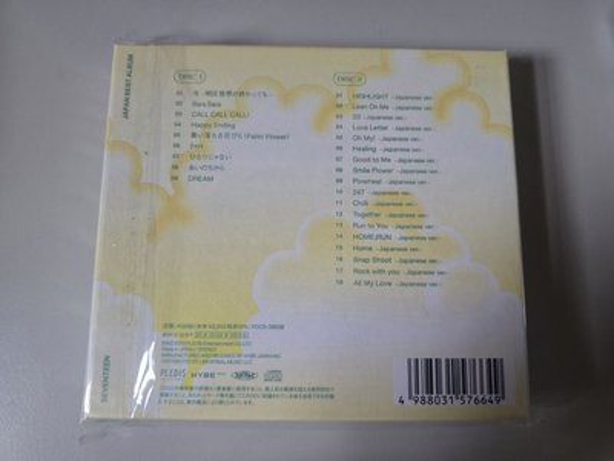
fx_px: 408
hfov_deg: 73.9
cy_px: 230
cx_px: 307
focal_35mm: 23
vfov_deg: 58.9
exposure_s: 1/34
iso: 320
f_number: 1.7
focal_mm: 6.3
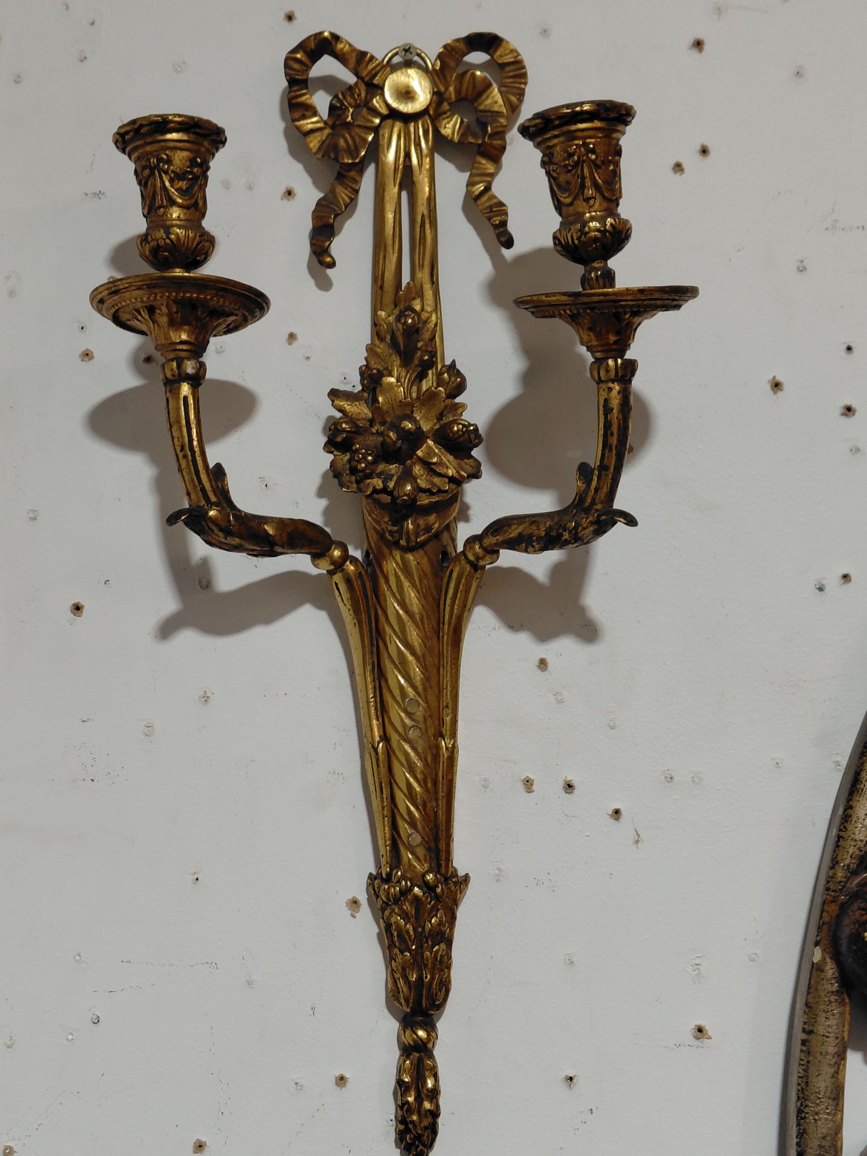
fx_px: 835
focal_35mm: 25
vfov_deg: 69.4
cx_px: 434
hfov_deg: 54.9
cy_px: 578
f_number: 1.8
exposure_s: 1/100
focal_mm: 4.69
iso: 80
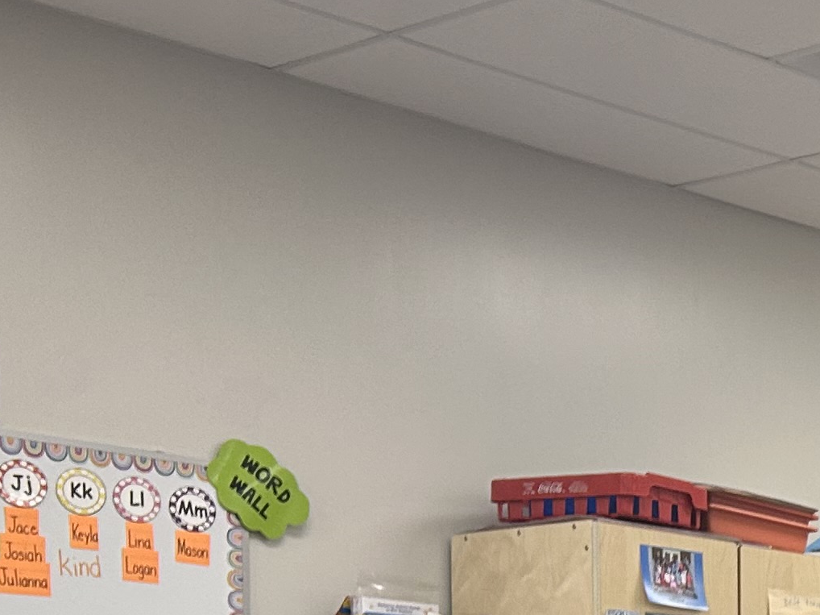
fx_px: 2439
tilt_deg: -4.6
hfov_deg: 16.8
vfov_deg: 13.3
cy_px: 996
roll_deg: +0.8
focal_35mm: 103
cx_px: 1330
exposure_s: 1/120
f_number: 1.5
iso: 100
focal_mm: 5.7
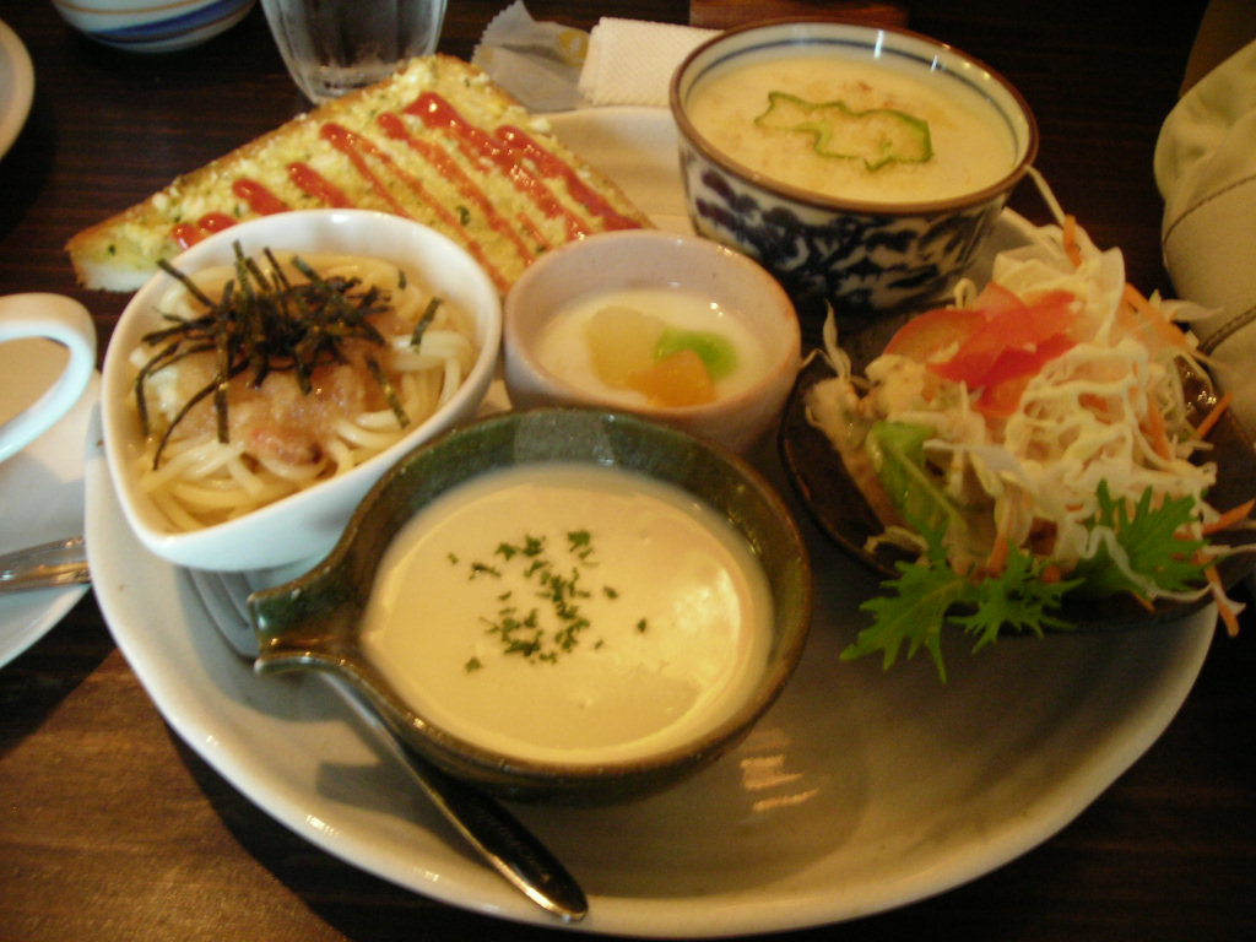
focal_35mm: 38
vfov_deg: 37.7
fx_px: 1379
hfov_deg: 49.0
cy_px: 471
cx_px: 628
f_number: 3.2
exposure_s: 1/2.4
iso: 200
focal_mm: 6.3
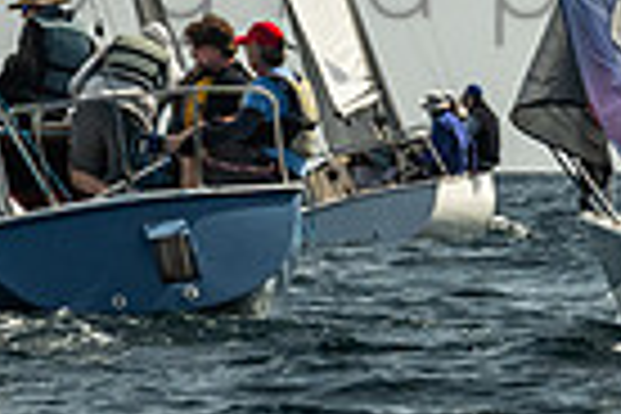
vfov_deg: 2.0
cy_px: -5
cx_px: 338
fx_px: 11798
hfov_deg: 3.0
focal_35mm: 684
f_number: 6.3
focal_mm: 105
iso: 320
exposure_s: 1/2000
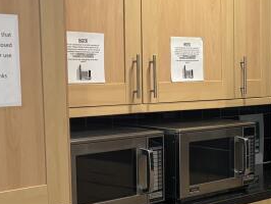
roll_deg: -1.7
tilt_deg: -10.2
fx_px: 784
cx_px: 397
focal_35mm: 100
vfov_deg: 14.7
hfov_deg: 17.7
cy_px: 167
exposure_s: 1/50
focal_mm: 5.96
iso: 125
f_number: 1.6
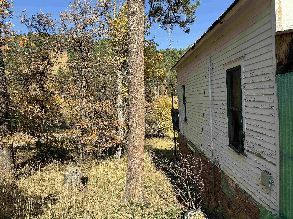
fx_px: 203
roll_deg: +3.6
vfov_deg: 56.8
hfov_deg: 71.6
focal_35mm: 24
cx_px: 146
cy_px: 110
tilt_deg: -4.3
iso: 80
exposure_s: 1/2710
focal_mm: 6.76
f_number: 1.78
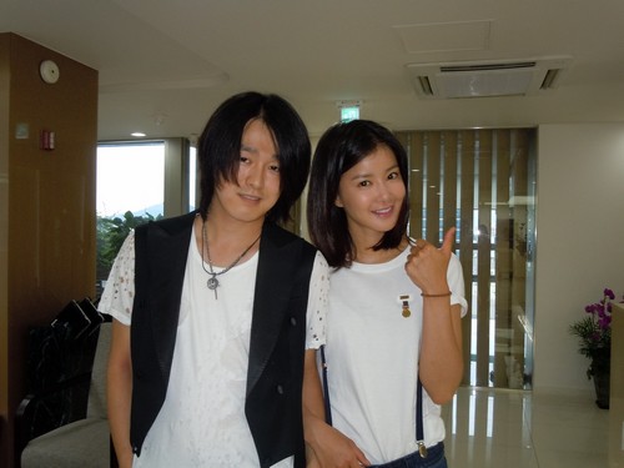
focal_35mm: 33
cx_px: 312
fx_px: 595
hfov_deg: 55.4
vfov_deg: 42.9
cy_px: 234
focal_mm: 5.9
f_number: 4
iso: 200
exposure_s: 1/30
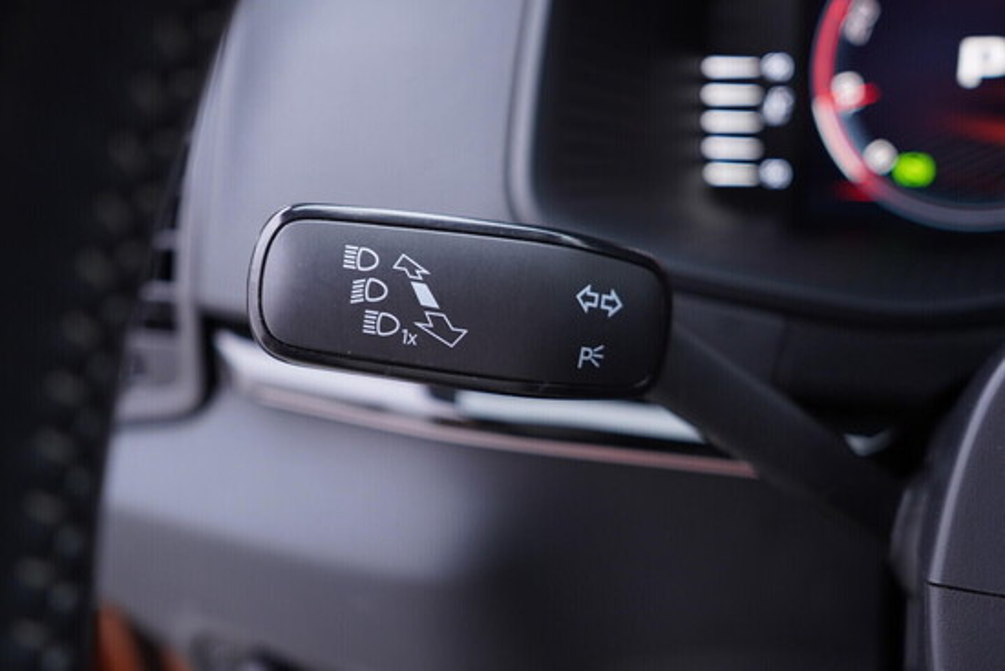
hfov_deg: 53.1
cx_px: 502
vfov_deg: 36.9
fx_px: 1005
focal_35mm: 36
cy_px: 336
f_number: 2.8
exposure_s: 1/40
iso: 250
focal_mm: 24
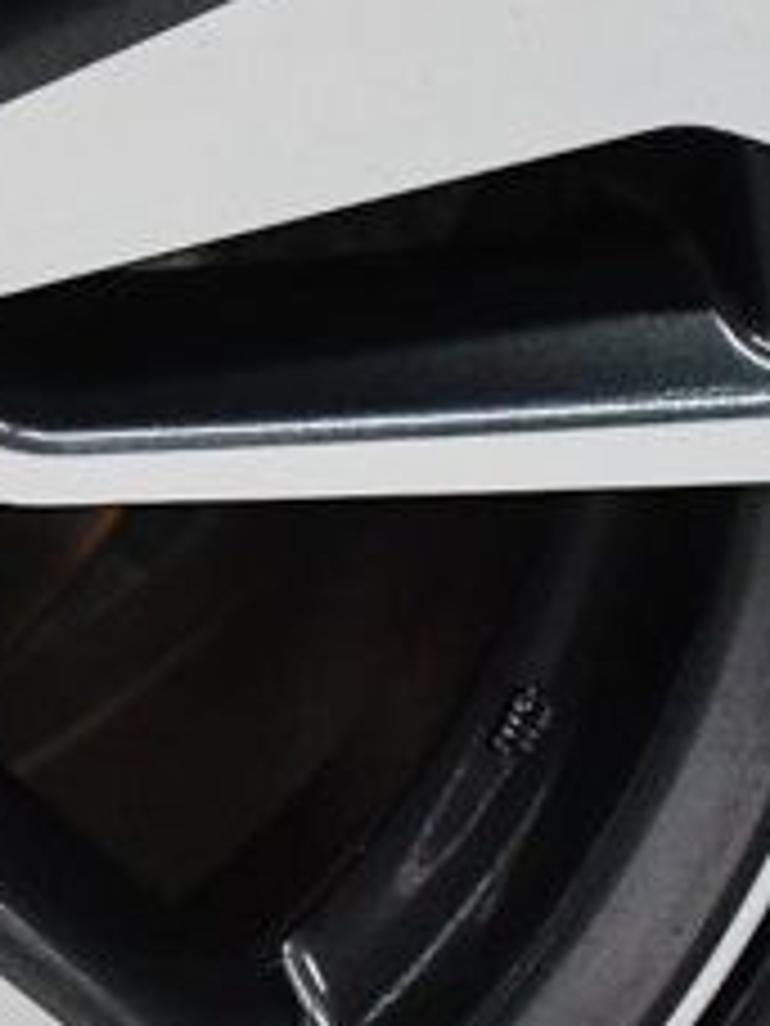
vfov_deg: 6.8
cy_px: 288
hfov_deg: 5.0
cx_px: -860
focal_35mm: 289
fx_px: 8571
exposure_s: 1/100
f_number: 4.5
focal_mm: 45
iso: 3200
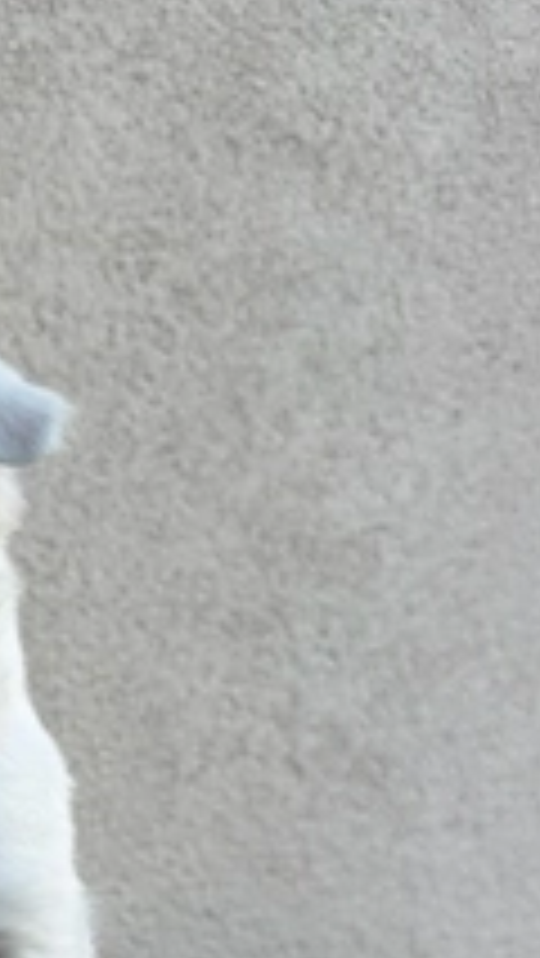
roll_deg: -1.7
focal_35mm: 49
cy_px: 787
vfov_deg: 40.1
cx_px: -108
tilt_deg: -2.9
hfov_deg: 22.5
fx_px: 1246
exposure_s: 1/220
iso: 64
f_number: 1.78
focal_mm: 6.76
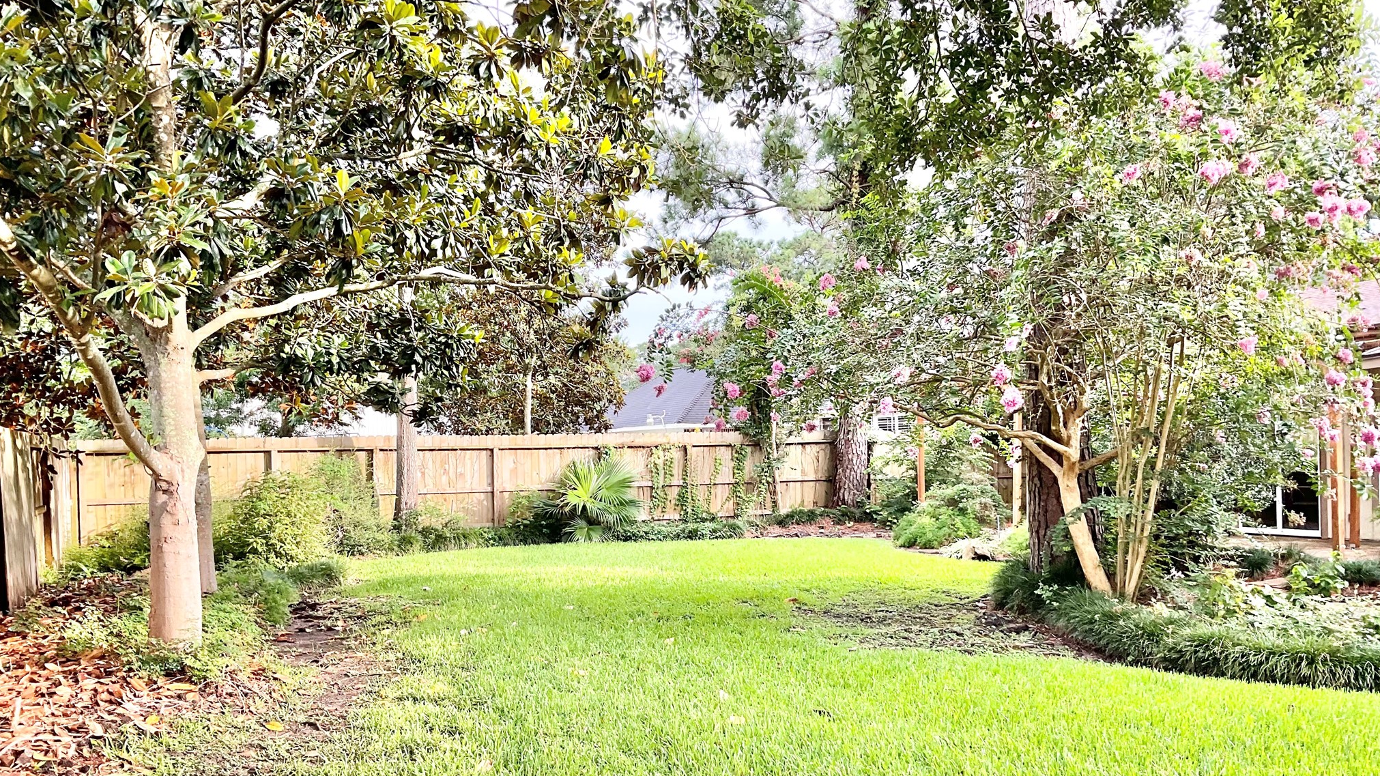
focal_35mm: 32
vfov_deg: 36.5
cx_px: 689
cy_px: 476
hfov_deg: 61.0
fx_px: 1171
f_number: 1.8
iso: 32
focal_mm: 3
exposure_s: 1/122
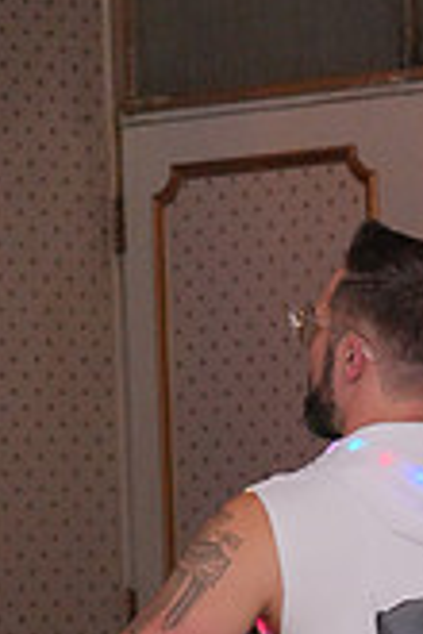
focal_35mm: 319
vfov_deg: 6.4
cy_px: 830
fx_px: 5622
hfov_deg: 4.3
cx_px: 90
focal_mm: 91
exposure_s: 1/250
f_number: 5.6
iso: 5000
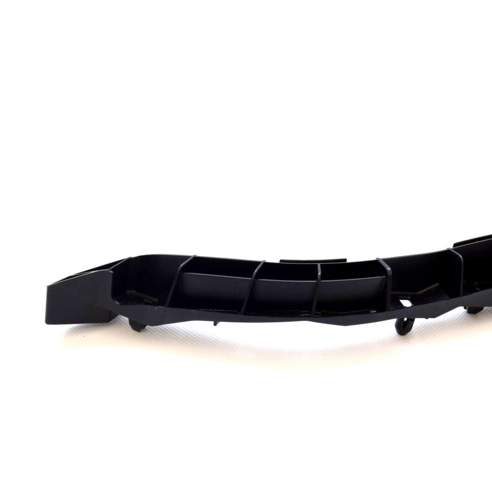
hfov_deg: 36.1
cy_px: 246
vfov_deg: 36.8
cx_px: 358
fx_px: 740
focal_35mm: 46
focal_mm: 24
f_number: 8
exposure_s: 1/250
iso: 400
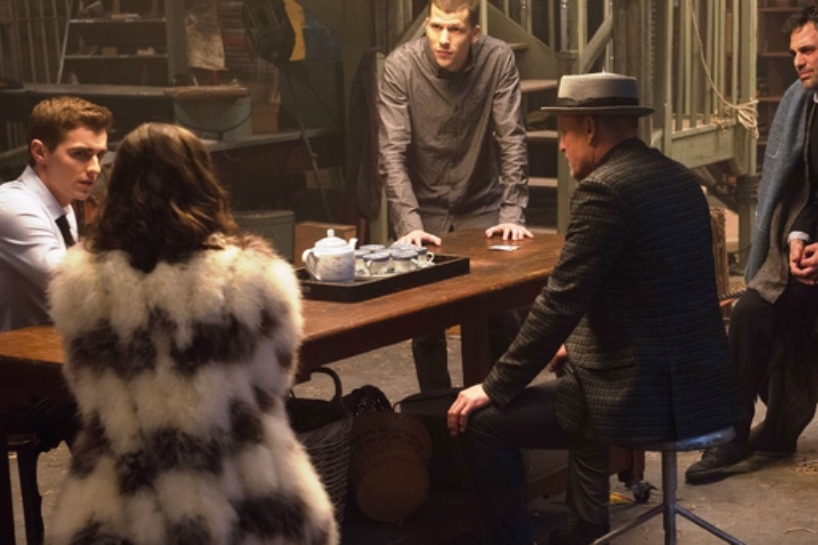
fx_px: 1863
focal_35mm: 82
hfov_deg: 24.8
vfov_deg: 16.6
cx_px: 462
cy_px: 313
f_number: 3.5
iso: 1600
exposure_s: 1/100
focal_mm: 60
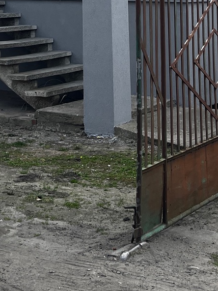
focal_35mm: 90
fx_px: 756
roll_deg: +0.0
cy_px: -124
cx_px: 4
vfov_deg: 19.4
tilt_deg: +7.2
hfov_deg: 16.1
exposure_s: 1/2179
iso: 50
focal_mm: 5.1
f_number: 1.6
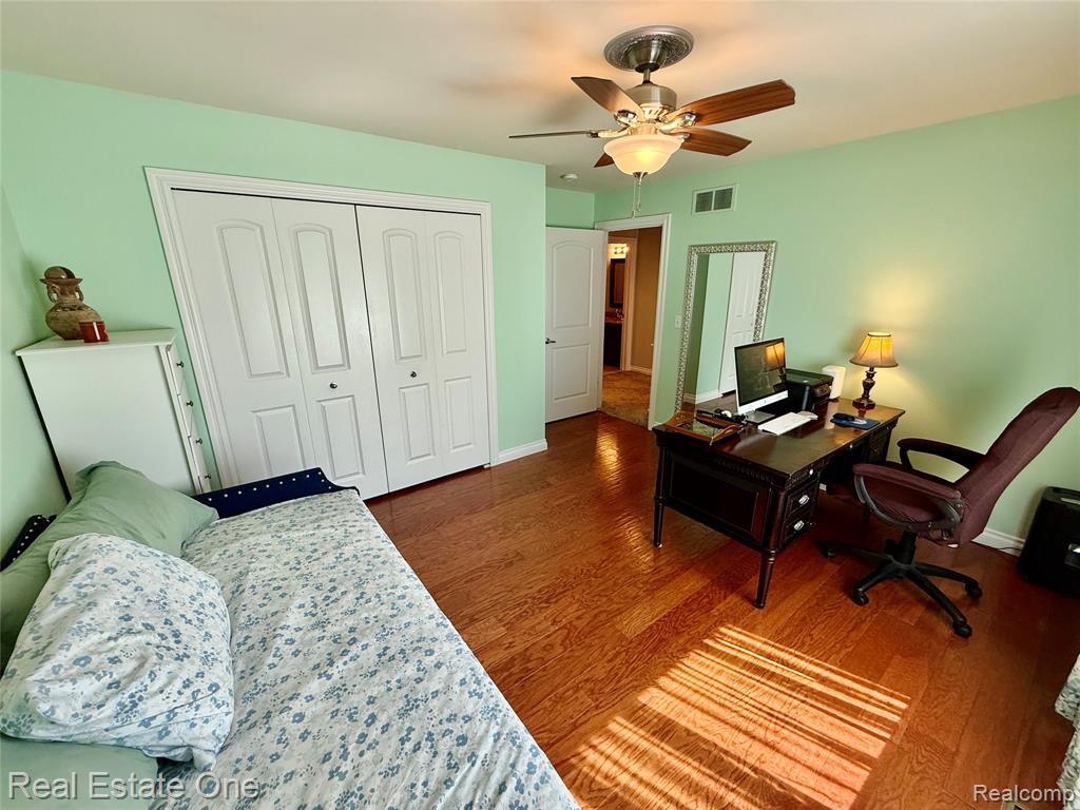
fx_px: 437
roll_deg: +0.3
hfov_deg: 102.1
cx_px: 540
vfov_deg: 85.7
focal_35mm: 14
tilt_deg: -16.3
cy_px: 405
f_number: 2.2
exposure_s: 1/120
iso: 160
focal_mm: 2.22
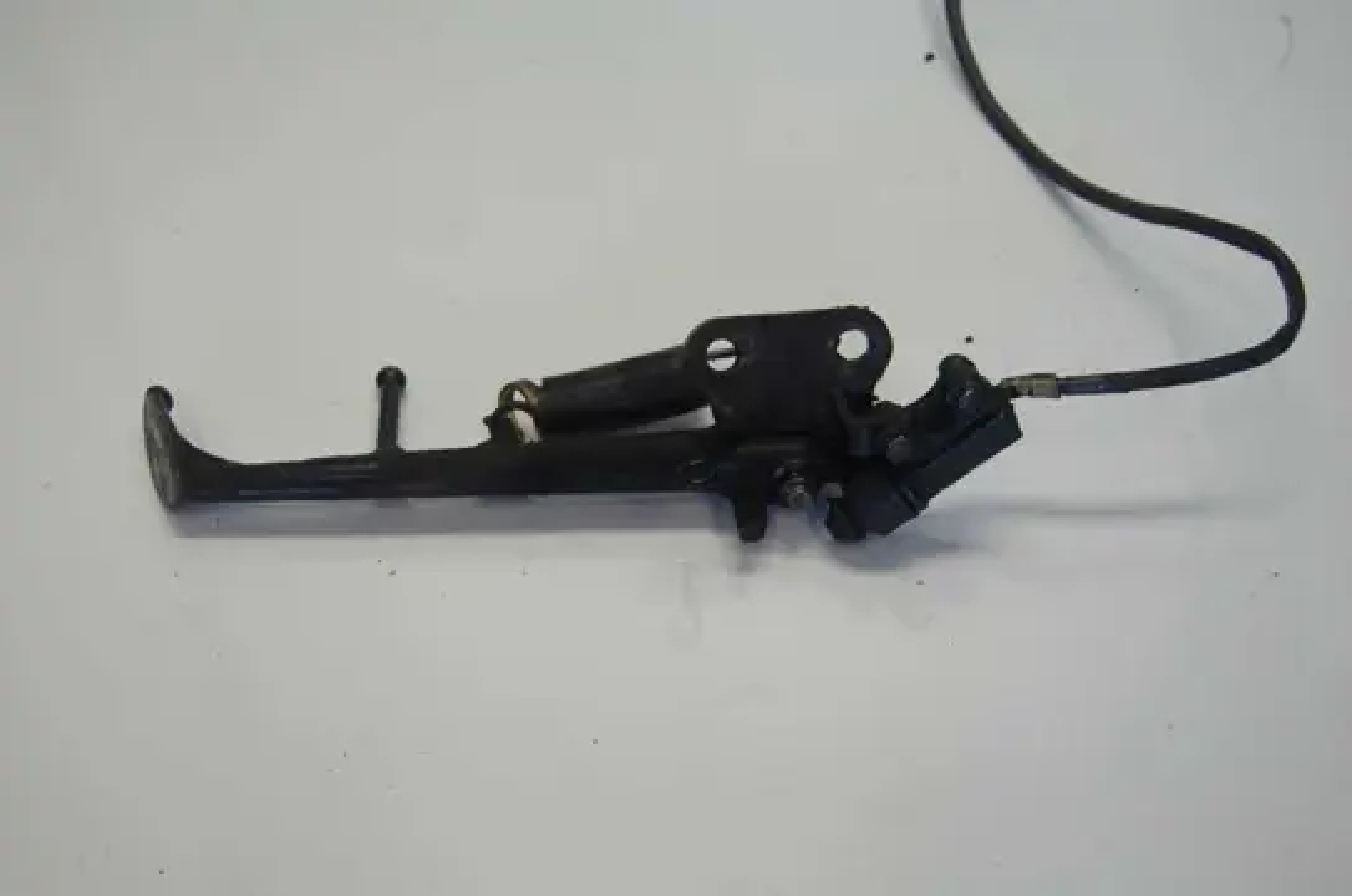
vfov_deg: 29.8
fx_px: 1687
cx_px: 676
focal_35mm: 45
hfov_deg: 43.7
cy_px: 448
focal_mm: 30
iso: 400
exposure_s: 1/100
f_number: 5
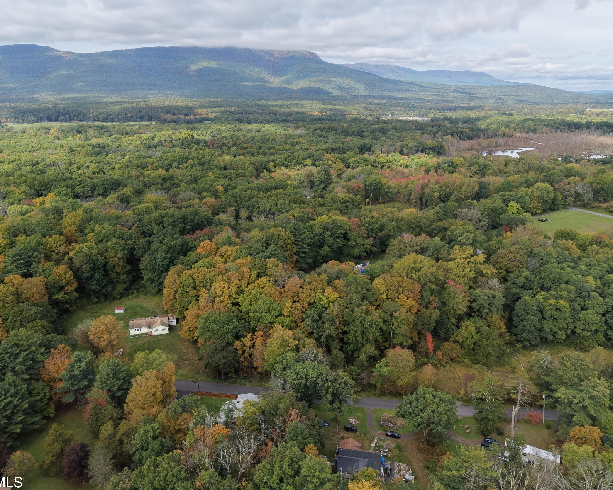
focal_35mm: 26
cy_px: 251
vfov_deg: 54.9
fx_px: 472
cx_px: 287
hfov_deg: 66.0
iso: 400
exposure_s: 1/4000
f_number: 1.8
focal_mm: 8.67
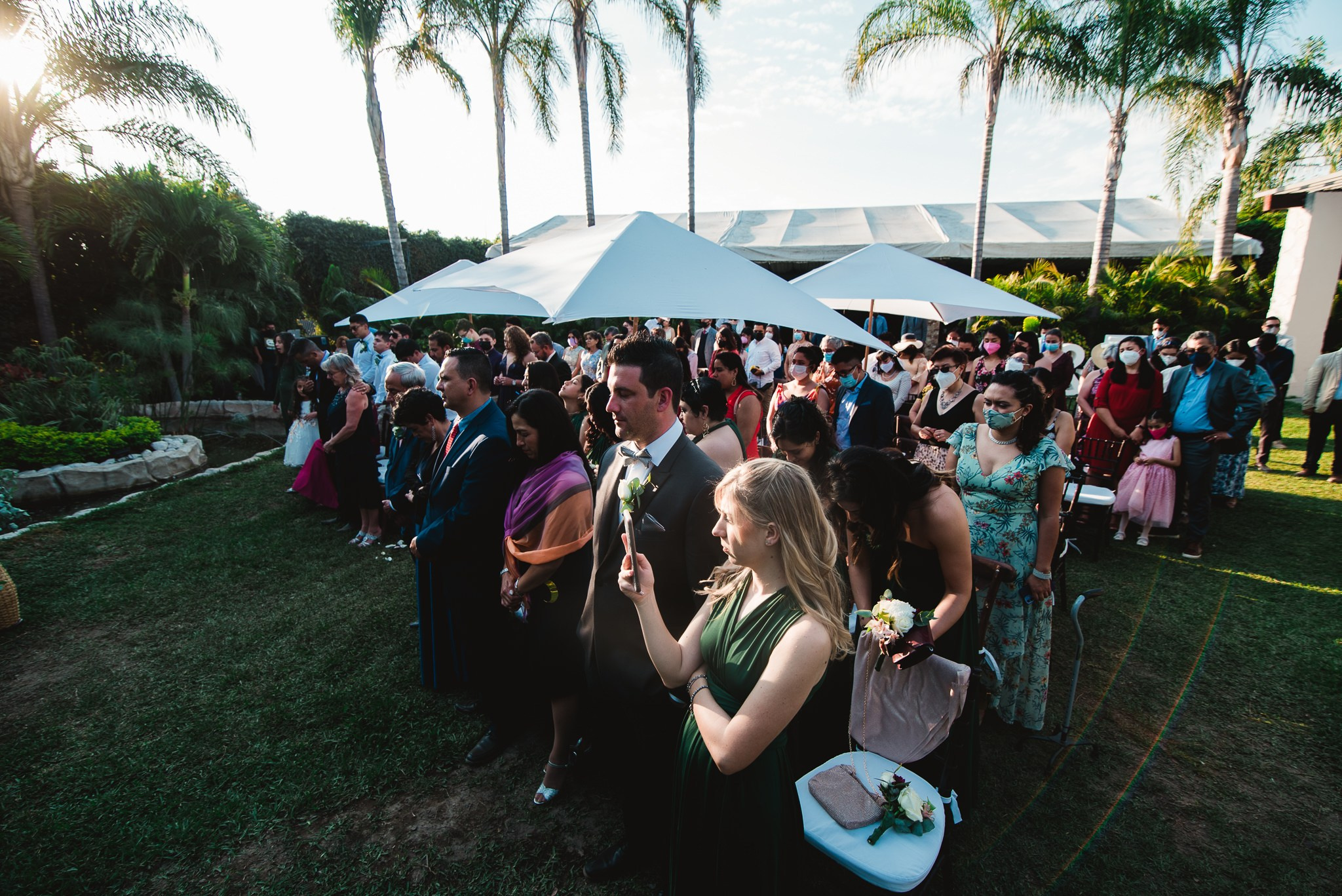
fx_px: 597
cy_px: 448
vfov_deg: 73.8
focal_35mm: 16
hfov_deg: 96.7
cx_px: 671
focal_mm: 16
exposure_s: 1/200
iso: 100
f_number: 3.5
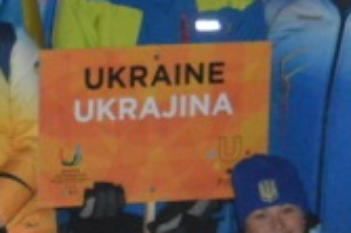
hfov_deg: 11.6
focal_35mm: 166
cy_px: 154
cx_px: -252
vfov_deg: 8.2
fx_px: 1617
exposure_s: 1/60
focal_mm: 18
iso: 3200
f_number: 3.5
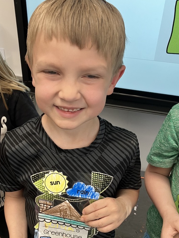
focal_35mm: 41
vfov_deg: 44.6
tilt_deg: -39.9
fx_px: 283
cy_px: 171
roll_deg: -1.2
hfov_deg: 35.0
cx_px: 70
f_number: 1.8
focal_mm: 3.99
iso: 100
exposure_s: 1/60
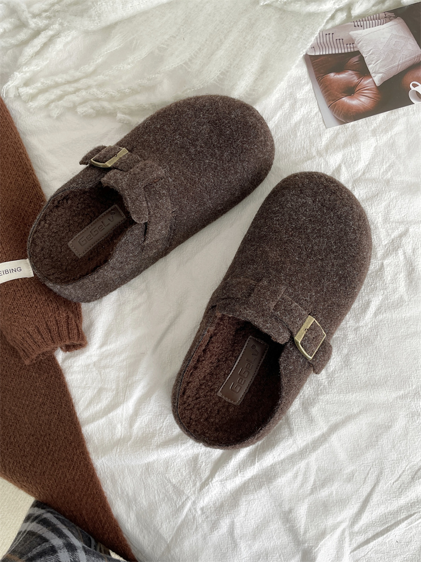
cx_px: 210
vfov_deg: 67.3
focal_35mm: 26
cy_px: 281
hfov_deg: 53.1
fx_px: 422
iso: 32
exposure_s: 1/124
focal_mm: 4.2
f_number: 1.6
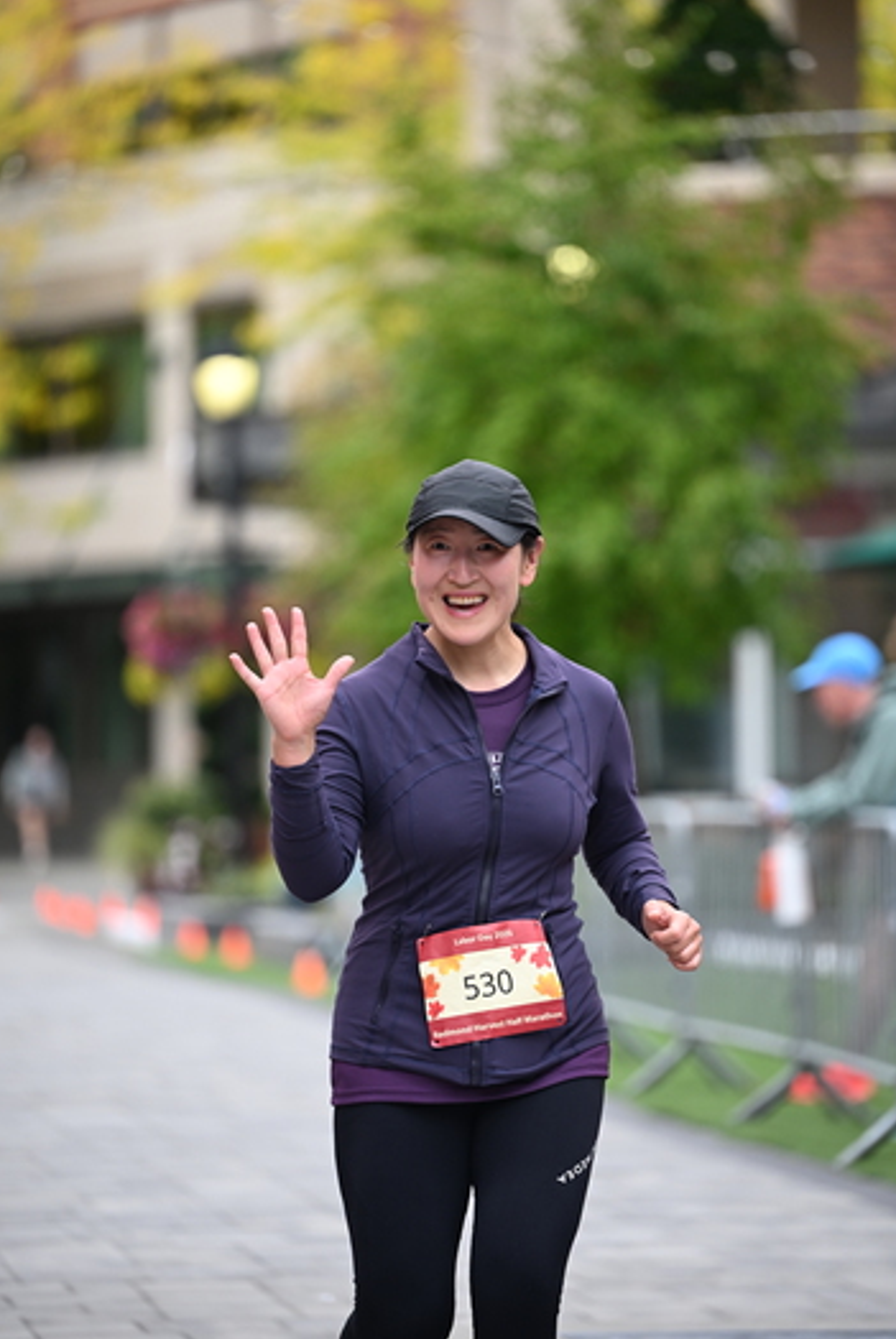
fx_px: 6632
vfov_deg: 11.5
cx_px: 458
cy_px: 676
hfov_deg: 7.7
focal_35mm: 178
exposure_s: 1/1600
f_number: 2.8
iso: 640
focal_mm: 170
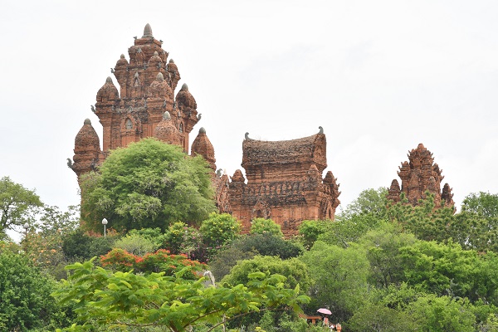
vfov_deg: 7.6
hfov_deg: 11.4
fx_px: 2490
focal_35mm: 180
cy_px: 166
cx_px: 249
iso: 250
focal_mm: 120
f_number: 10
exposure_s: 1/250
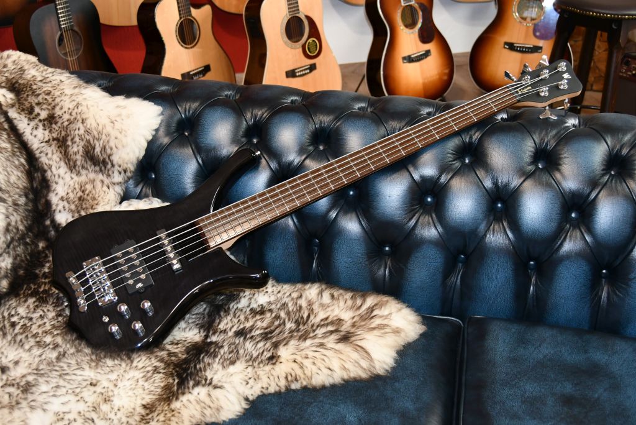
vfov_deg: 31.9
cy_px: 212
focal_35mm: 42
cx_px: 318
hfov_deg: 46.4
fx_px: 742
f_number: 4
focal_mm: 28
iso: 1000
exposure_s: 1/60
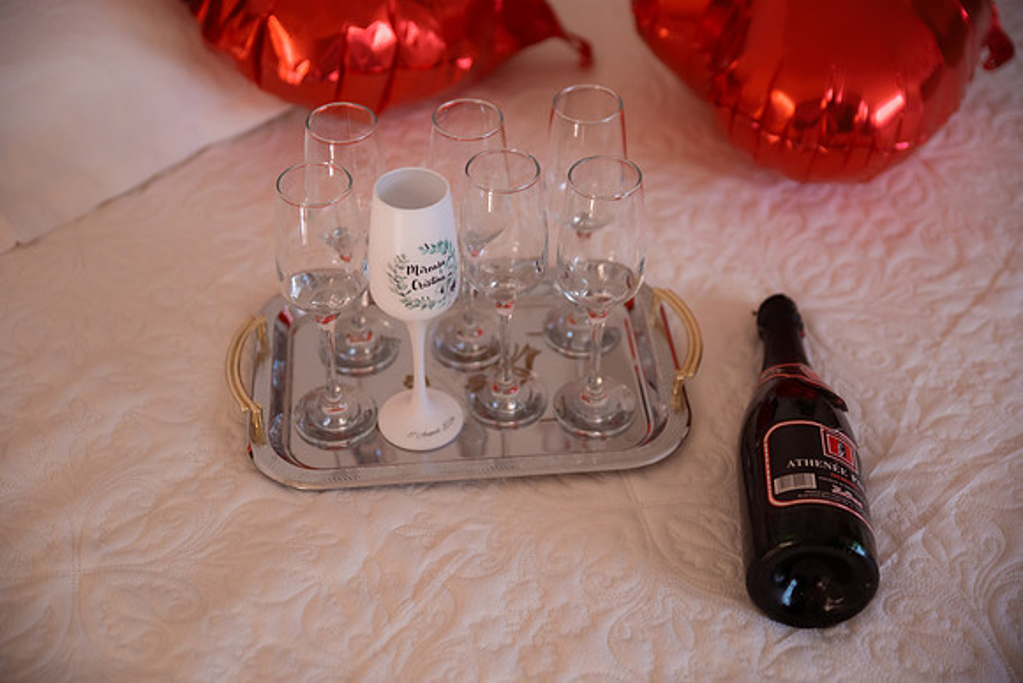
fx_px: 1563
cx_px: 512
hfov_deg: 36.2
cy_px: 342
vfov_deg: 24.6
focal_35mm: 55
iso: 1600
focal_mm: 55
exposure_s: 1/250
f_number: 2.8
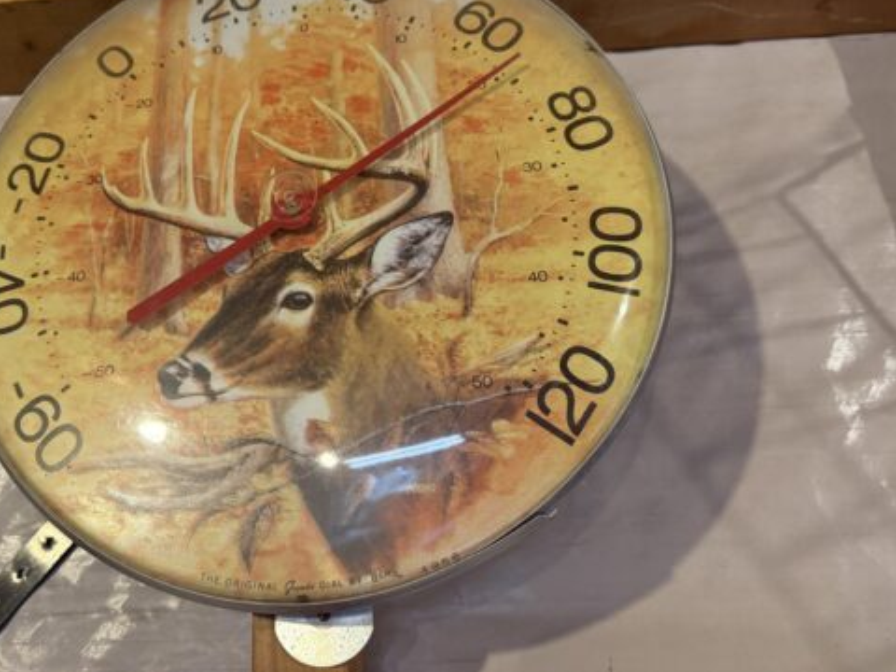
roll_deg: +1.6
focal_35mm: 30
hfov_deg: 59.2
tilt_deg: +23.8
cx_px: 338
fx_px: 777
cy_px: 254
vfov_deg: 46.4
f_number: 1.78
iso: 500
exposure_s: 1/60
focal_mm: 6.76
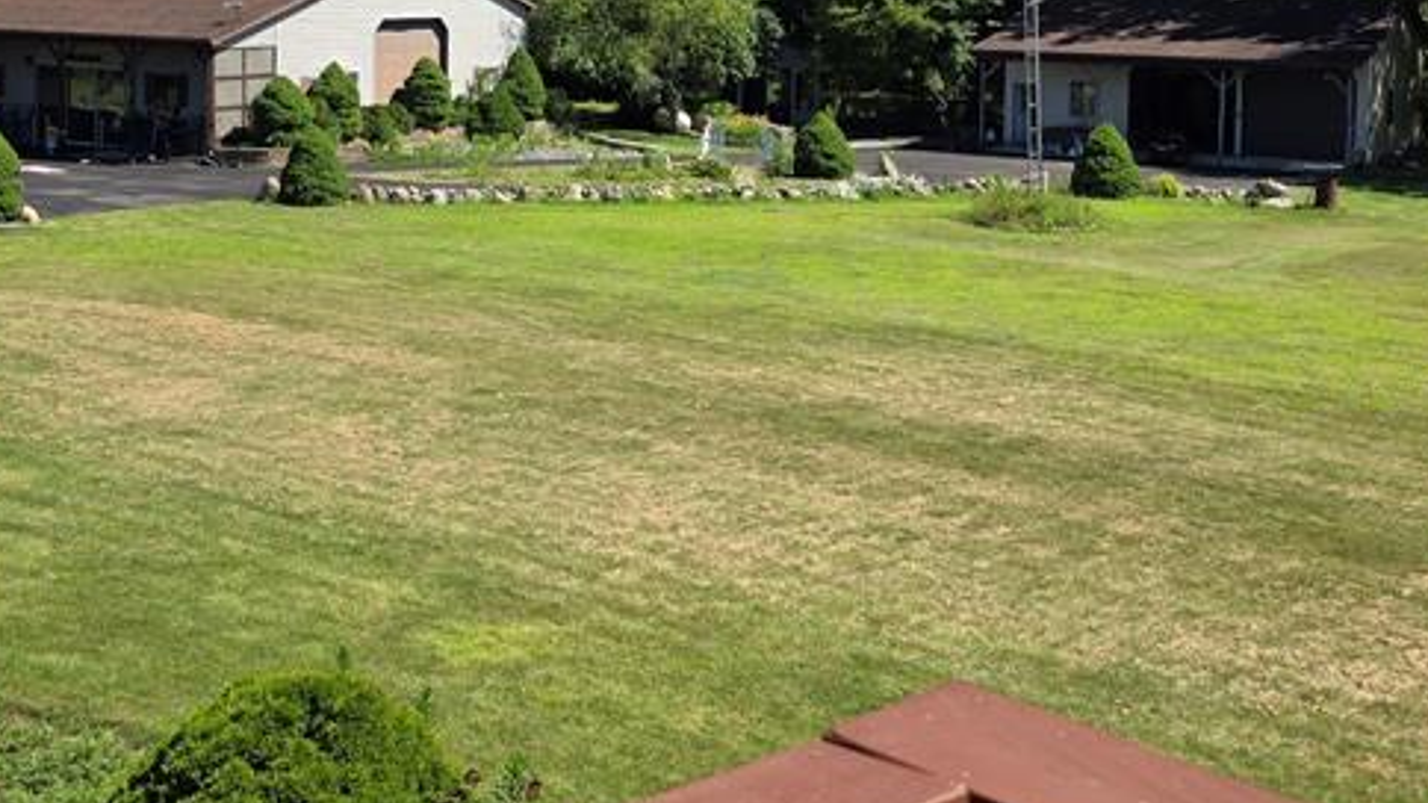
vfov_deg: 22.1
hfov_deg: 39.0
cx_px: 856
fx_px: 2006
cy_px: 80
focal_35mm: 53
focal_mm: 6.3
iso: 80
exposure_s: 1/4539
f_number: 1.7
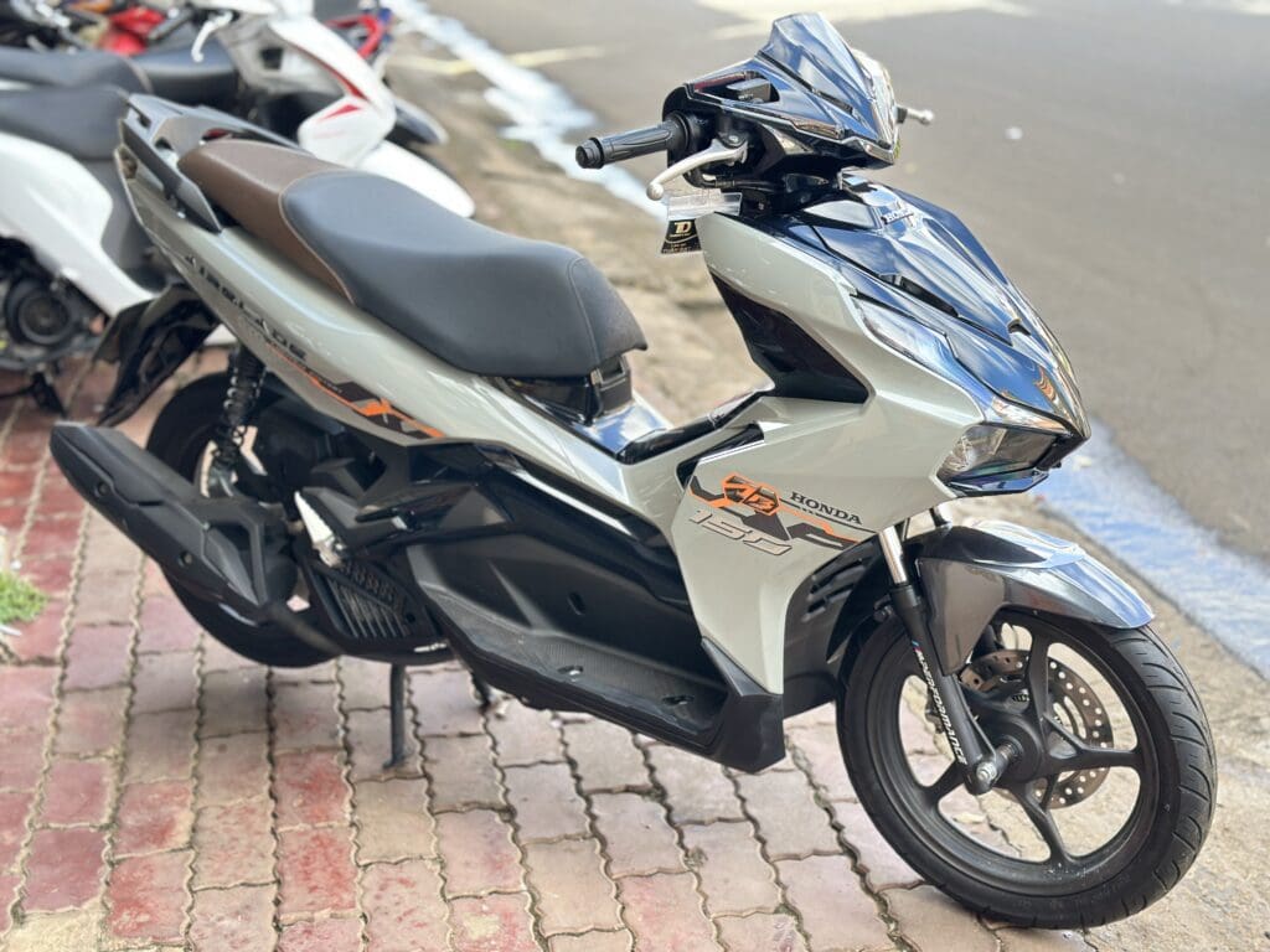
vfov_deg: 30.3
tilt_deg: -19.2
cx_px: 635
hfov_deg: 39.7
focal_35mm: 48
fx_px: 1761
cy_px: 476
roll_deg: +3.6
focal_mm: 6.86
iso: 80
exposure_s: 1/254
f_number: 1.78
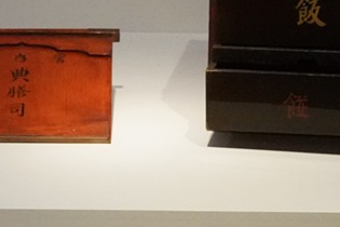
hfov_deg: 9.3
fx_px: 2097
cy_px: 225
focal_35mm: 222
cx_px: 206
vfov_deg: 6.2
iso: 6400
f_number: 7.1
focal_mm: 35
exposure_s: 1/80
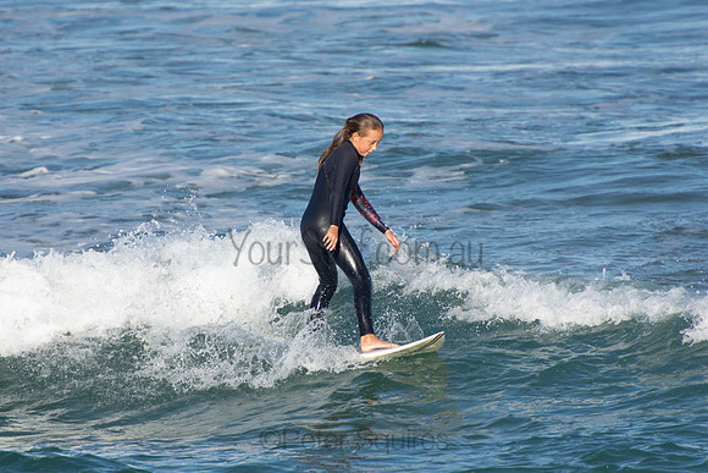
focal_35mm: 600
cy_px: 236
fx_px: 11802
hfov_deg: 3.4
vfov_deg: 2.3
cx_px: 354
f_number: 5.6
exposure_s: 1/1000
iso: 200
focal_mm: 400
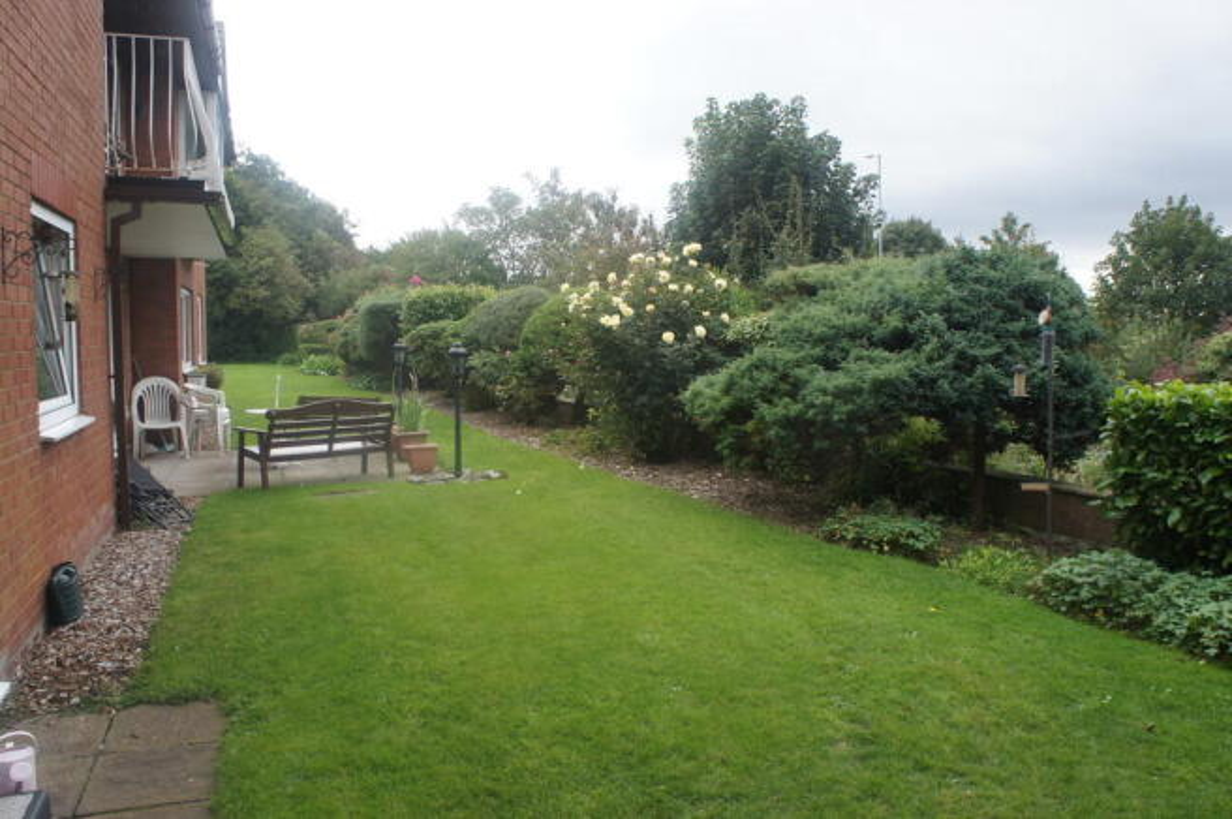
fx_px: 923
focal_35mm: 27
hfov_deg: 67.4
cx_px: 616
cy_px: 410
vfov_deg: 47.8
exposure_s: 1/125
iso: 200
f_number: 7.1
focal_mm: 18
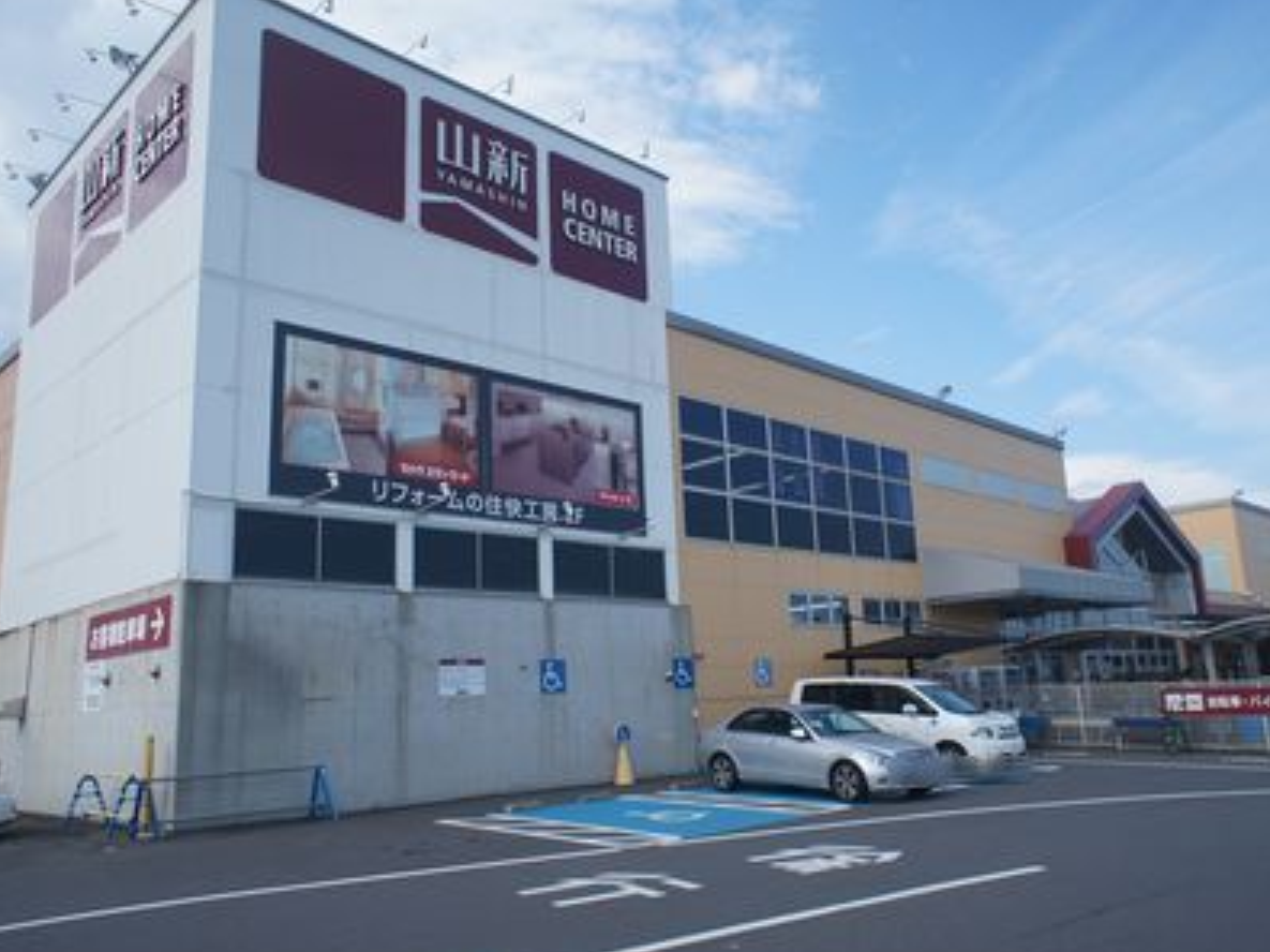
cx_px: 666
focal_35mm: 28
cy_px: 482
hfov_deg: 63.4
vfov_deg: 49.7
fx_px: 1027
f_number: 8
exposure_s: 1/500
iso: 200
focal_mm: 16
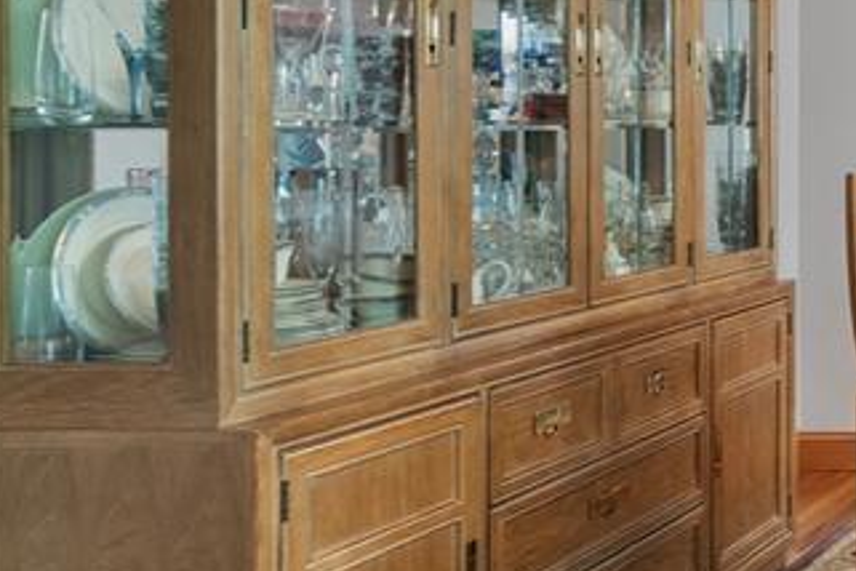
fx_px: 1213
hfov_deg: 26.0
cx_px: 1347
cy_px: 129
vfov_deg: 26.1
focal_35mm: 51
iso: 250
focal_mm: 16
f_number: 9
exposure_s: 2
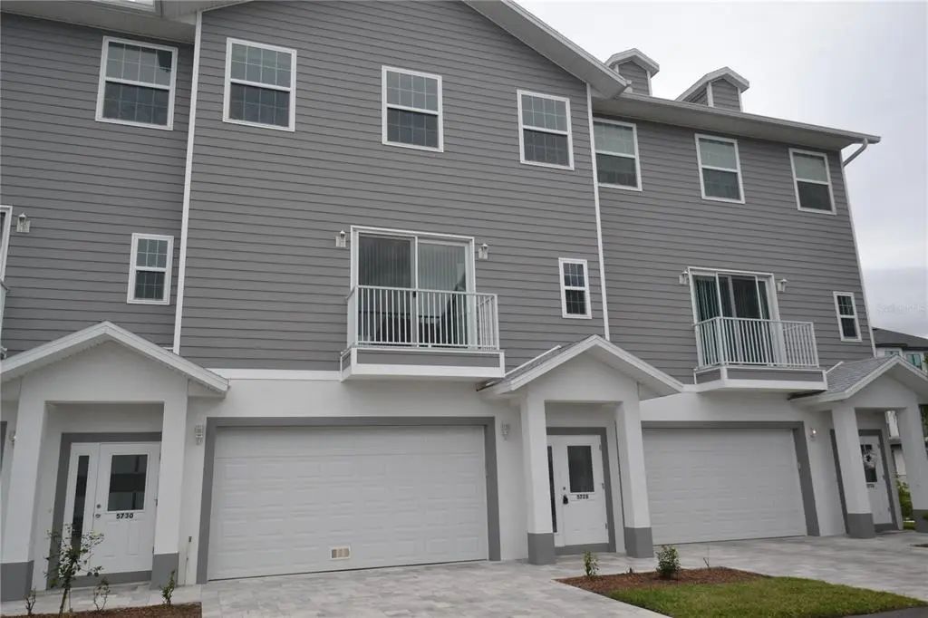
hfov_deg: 70.5
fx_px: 657
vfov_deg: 50.4
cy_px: 309
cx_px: 464
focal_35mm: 26
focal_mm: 17
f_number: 6.3
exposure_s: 1/160
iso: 100
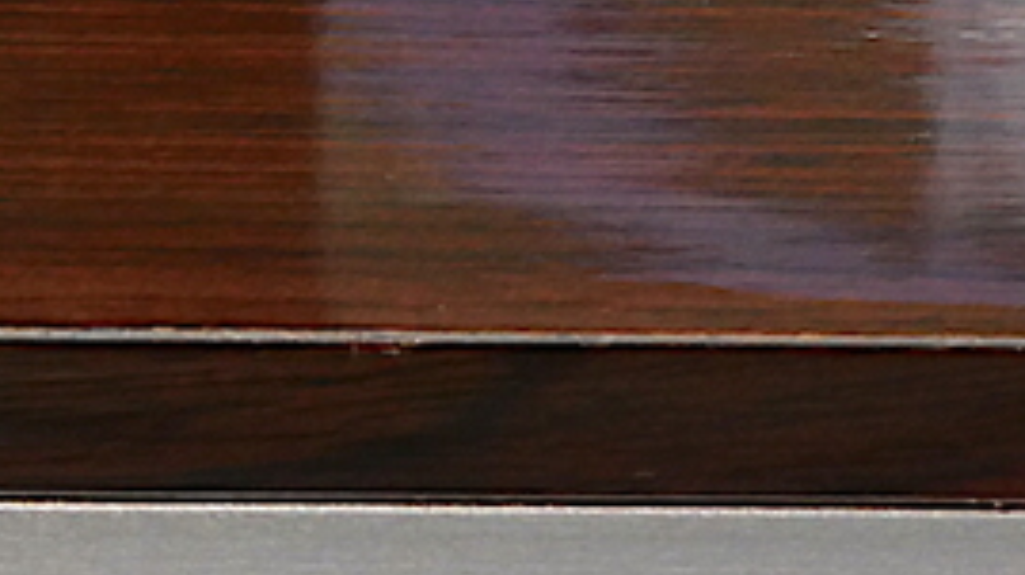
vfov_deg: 1.6
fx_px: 21162
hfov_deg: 2.8
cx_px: 1383
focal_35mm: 779
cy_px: 1135
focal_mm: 35.8
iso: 200
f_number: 5.6
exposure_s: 1/4
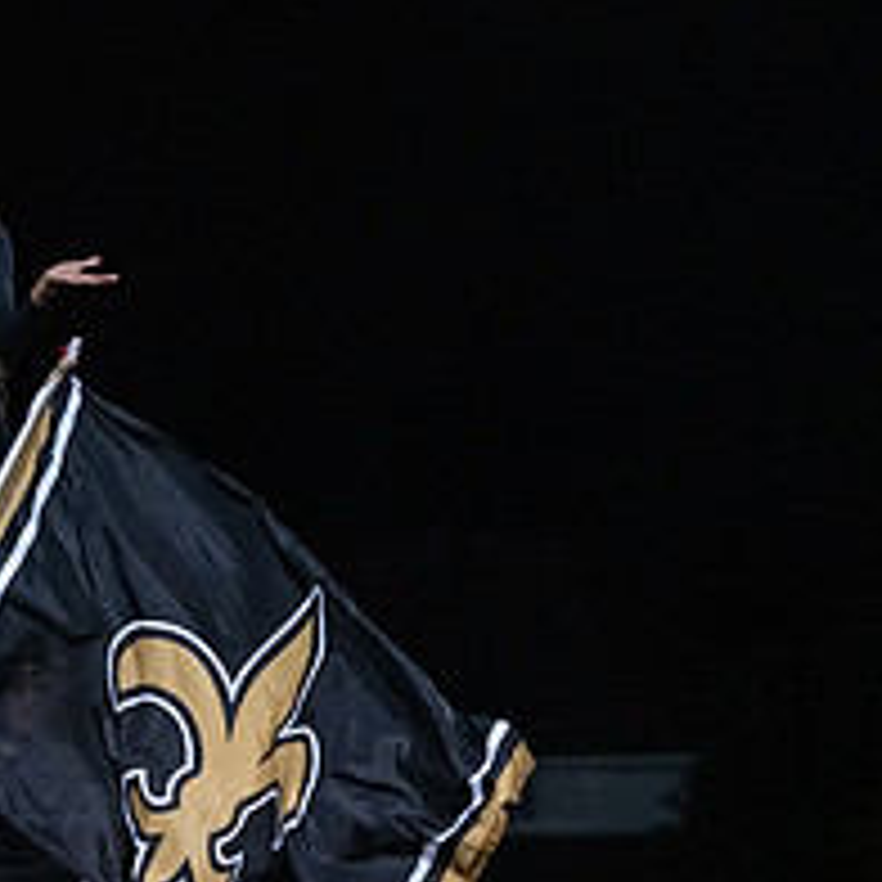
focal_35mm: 179
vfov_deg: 9.7
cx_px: 139
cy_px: 813
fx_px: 5160
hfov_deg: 9.7
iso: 8000
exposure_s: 1/800
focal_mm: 70
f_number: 2.8
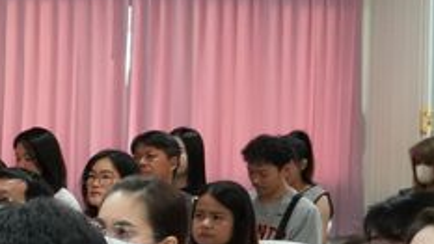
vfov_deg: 6.4
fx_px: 2175
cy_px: 269
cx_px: -415
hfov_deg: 10.5
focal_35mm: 189
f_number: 4.5
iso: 1600
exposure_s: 1/60
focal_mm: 28
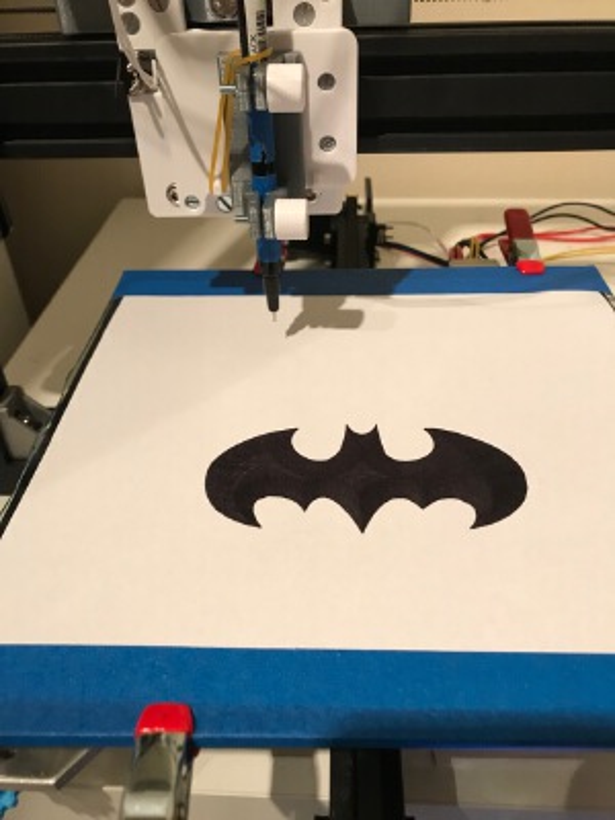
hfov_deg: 49.7
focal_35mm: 28
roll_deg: +1.0
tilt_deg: -37.8
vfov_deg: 63.4
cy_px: 410
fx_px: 663
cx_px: 308
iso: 64
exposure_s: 1/17
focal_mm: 3.99
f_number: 1.8
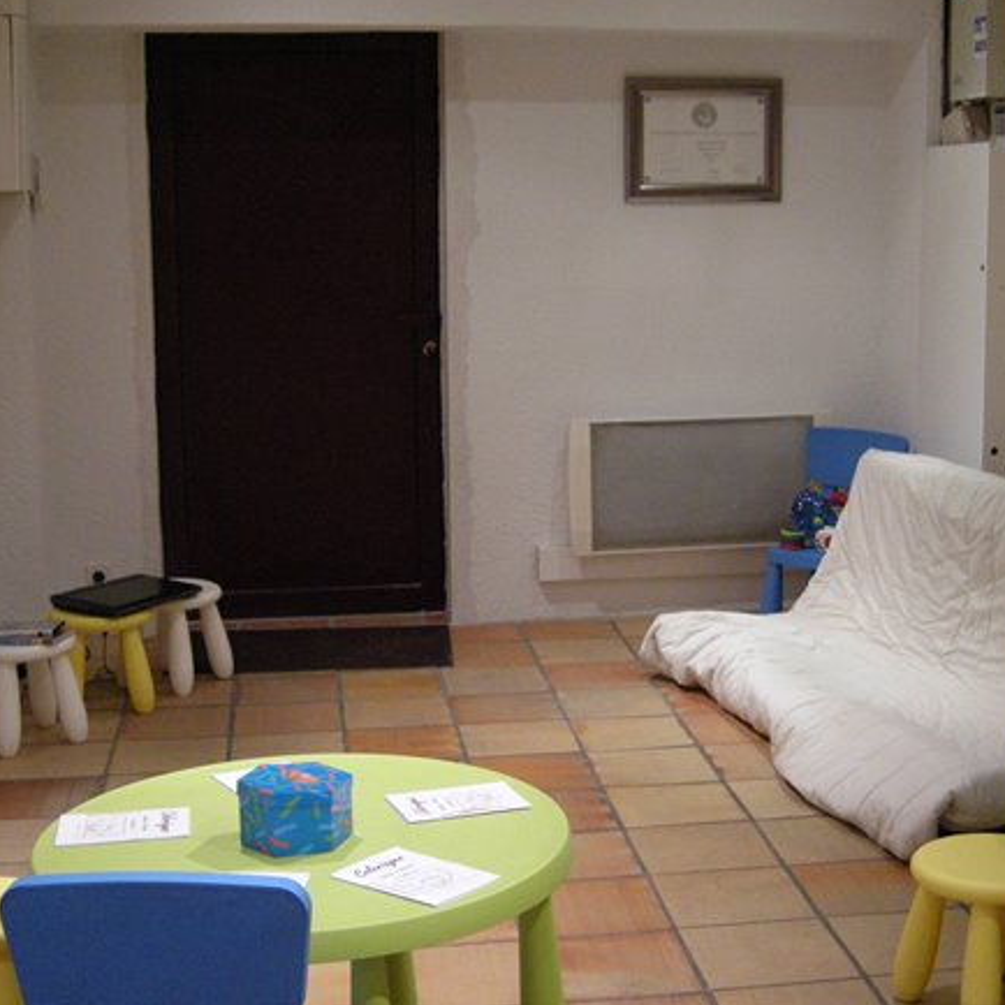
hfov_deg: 29.6
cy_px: 514
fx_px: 1872
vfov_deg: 30.0
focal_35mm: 57
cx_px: 736
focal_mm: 7.5
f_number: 2.7
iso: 400
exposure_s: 1/36.8
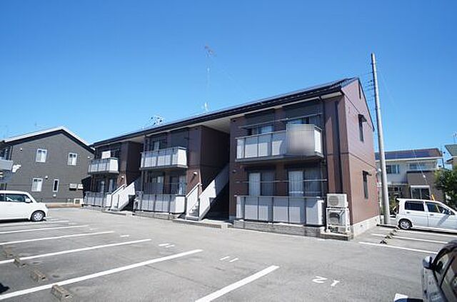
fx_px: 304
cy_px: 151
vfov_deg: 52.9
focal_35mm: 24
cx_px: 228
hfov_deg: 73.9
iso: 200
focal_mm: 16
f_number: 2.8
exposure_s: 1/2500
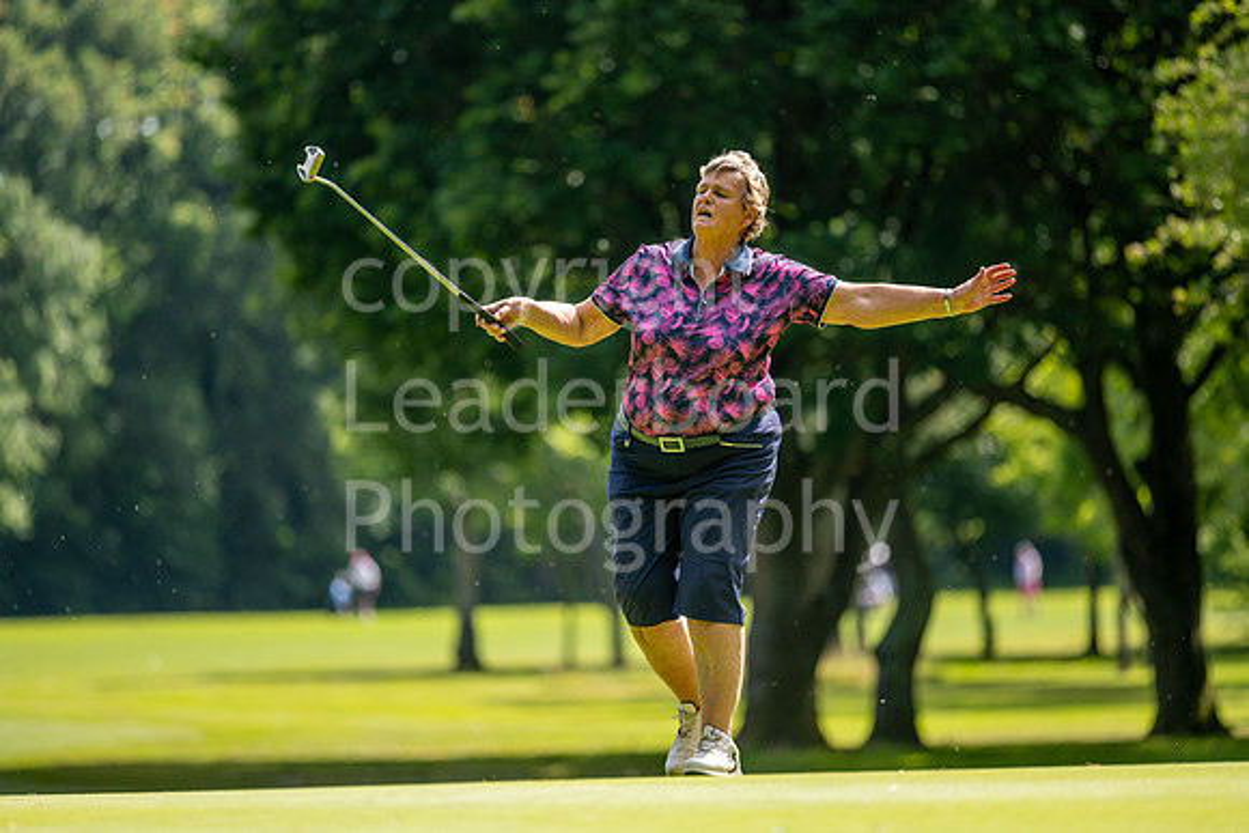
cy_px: 416
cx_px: 624
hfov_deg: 6.9
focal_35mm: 300
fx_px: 10410
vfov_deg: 4.6
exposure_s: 1/800
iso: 200
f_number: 4
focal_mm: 300
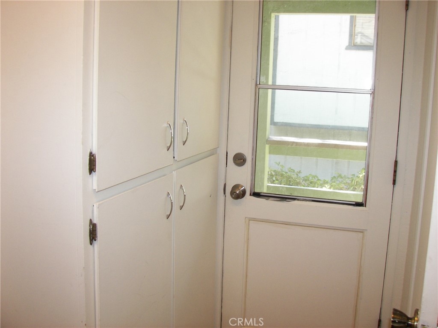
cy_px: 164
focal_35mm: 36
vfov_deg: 39.7
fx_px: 456
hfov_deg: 51.4
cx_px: 219
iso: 80
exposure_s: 1/30
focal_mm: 6
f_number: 2.8
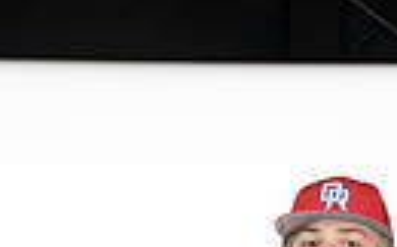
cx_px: 260
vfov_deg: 6.9
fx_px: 1913
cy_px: 656
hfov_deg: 11.8
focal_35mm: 177
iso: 400
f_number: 6.3
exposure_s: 1/250
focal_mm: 50
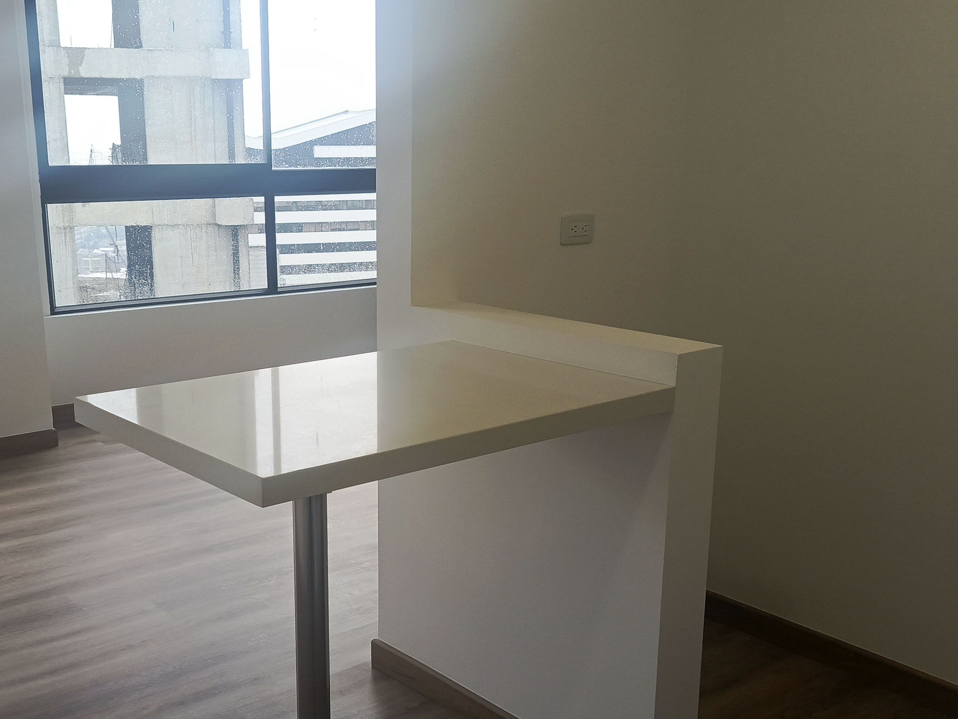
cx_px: 394
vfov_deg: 35.8
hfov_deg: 46.6
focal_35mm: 40
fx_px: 1107
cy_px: 436
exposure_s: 1/120
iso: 361
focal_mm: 5.25
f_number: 1.75
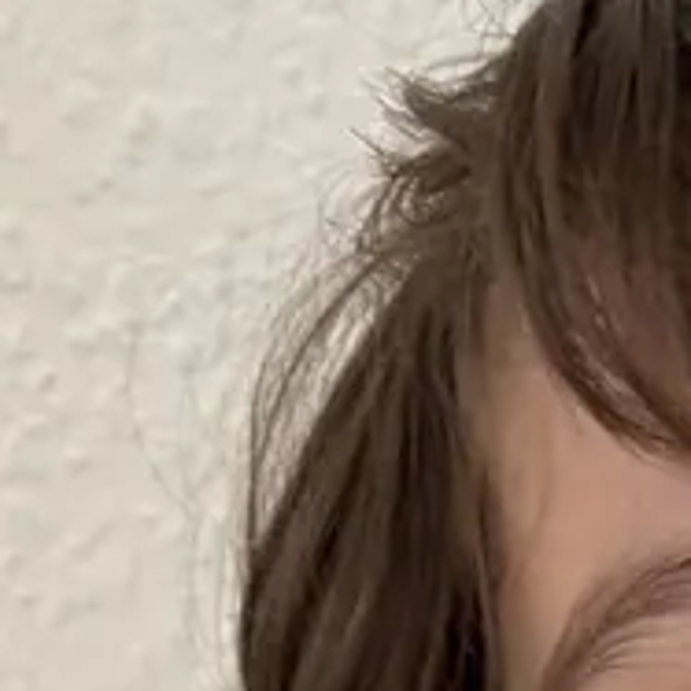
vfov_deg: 11.5
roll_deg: -1.1
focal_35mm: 133
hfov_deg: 11.8
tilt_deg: -10.2
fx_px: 3004
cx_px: 1364
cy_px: 1471
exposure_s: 1/95
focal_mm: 5.96
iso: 125
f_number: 1.6
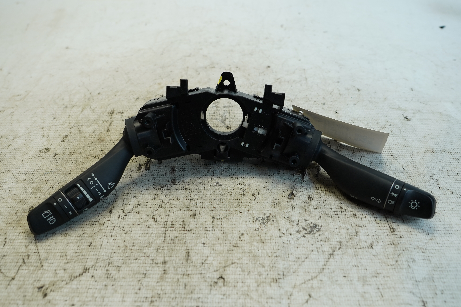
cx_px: 230
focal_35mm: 31
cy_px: 154
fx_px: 397
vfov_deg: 42.3
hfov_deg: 60.3
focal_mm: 21
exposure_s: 1/160
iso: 400
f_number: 4
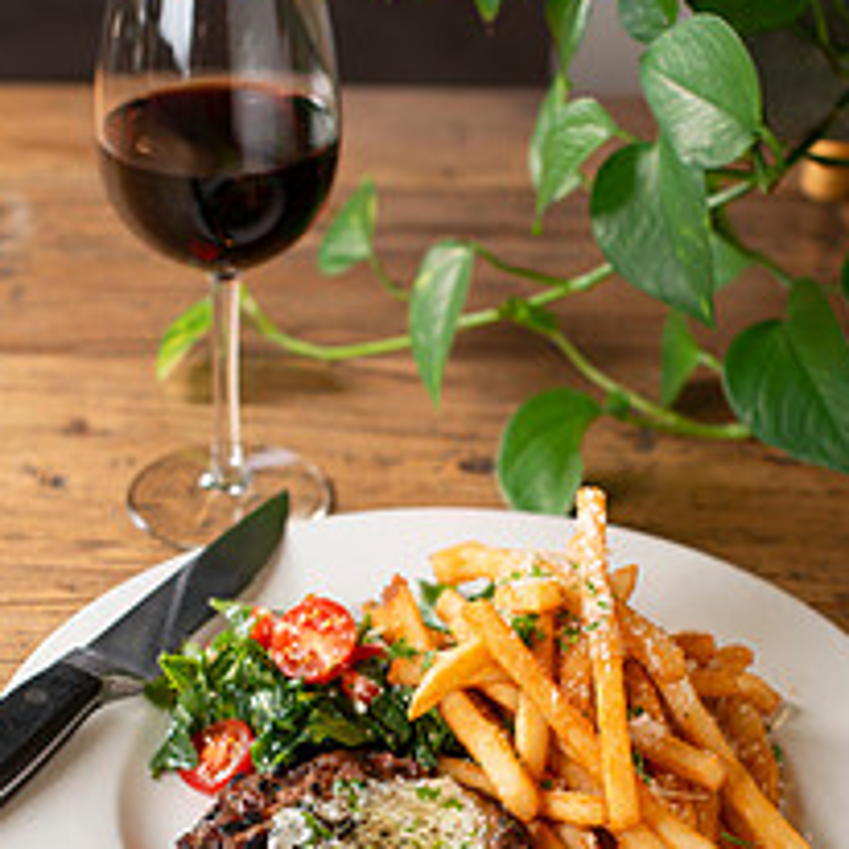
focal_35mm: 93
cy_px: 635
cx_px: 424
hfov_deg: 18.7
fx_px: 2581
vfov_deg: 18.6
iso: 200
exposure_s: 1/200
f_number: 3.5
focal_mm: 50
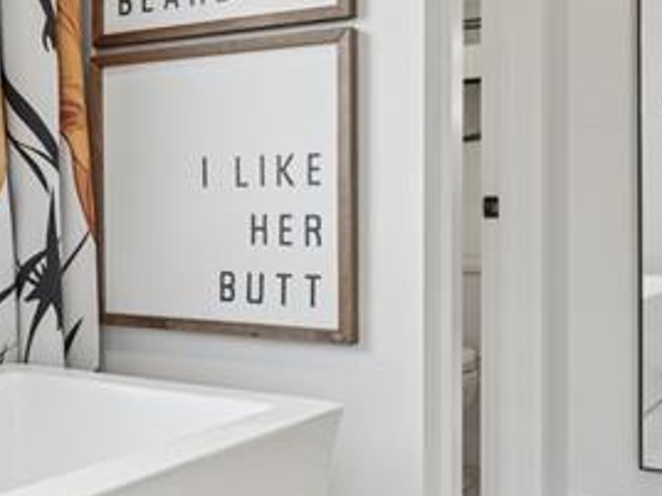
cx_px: 27
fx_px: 1052
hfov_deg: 32.6
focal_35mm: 55
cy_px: 225
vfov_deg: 26.5
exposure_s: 1/4
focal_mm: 15
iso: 100
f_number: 11
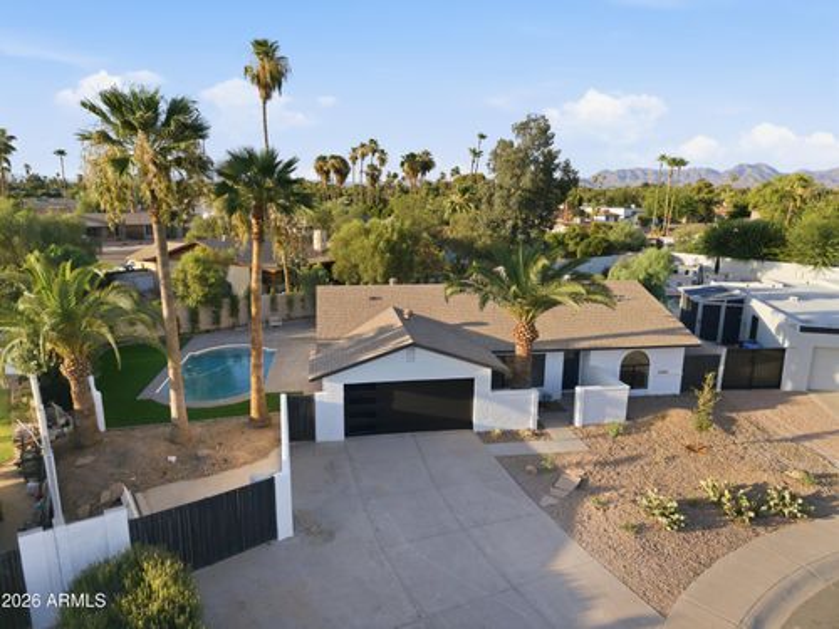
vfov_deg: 56.8
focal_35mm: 24
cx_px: 420
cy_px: 314
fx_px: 582
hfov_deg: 71.6
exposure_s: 1/1600
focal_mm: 8.7
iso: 170
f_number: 1.8
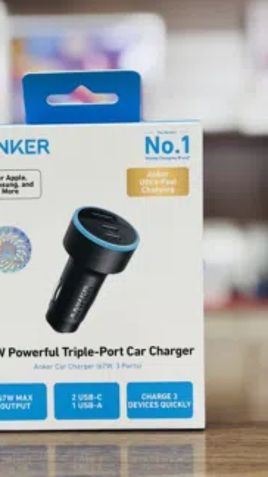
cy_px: 216
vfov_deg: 30.1
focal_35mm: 70
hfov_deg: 17.2
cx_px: 88
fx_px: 885
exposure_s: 1/100
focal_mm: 5.96
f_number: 1.6
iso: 50
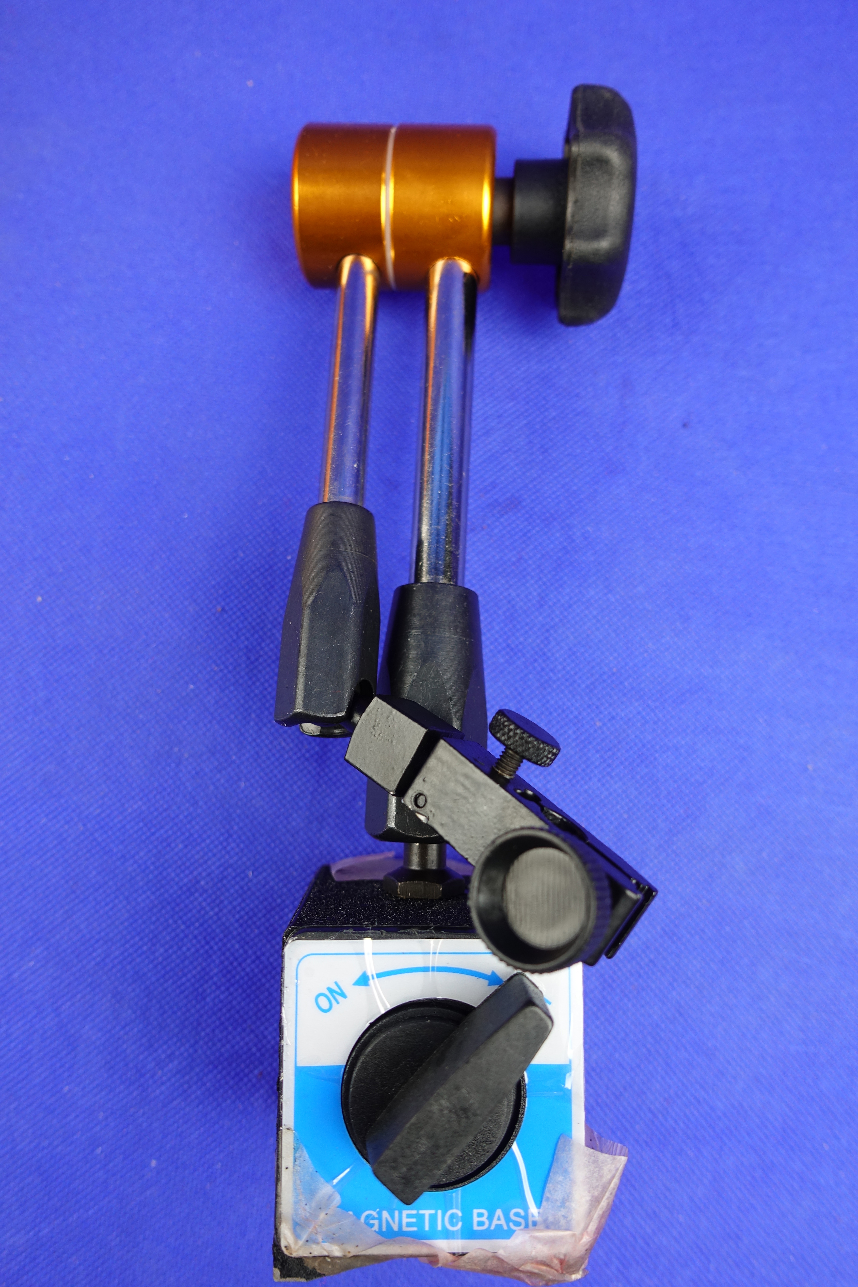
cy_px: 644
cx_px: 429
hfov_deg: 53.1
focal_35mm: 24
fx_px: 858
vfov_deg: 73.7
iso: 125
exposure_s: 1/30
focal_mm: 8.8
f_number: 2.8
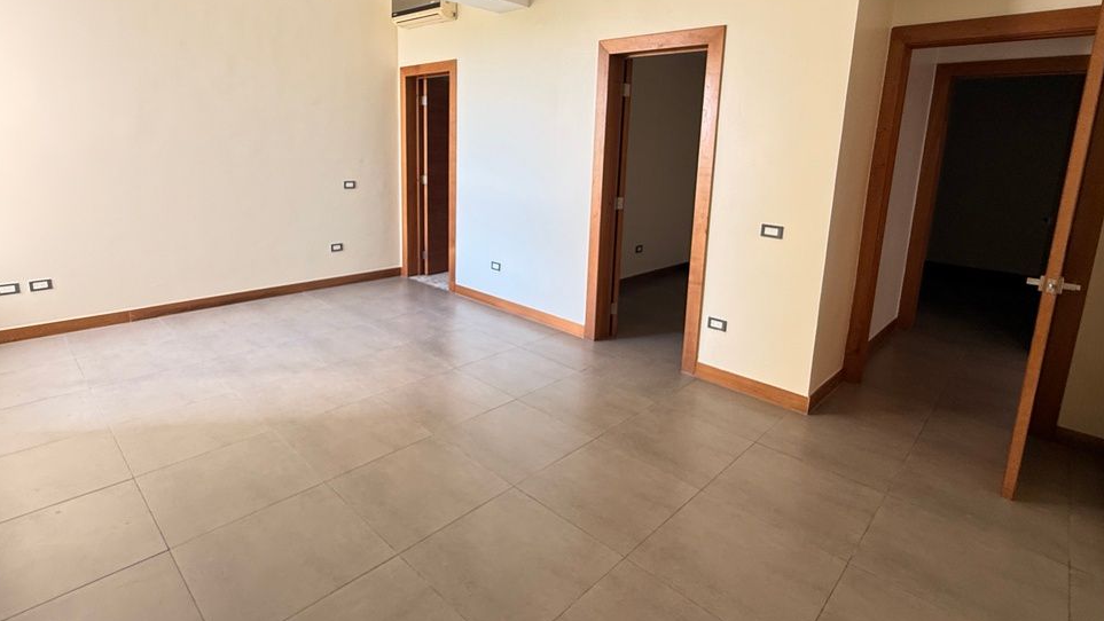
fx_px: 556
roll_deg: -2.5
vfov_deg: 57.8
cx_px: 535
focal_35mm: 19
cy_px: 243
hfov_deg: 89.5
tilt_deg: -9.2
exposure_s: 1/99
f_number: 2.2
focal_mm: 2.22
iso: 100
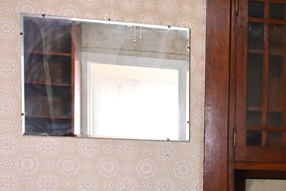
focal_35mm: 74
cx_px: 419
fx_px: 588
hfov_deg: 22.7
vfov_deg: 17.9
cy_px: 196
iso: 1600
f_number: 4
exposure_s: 1/125
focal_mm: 24
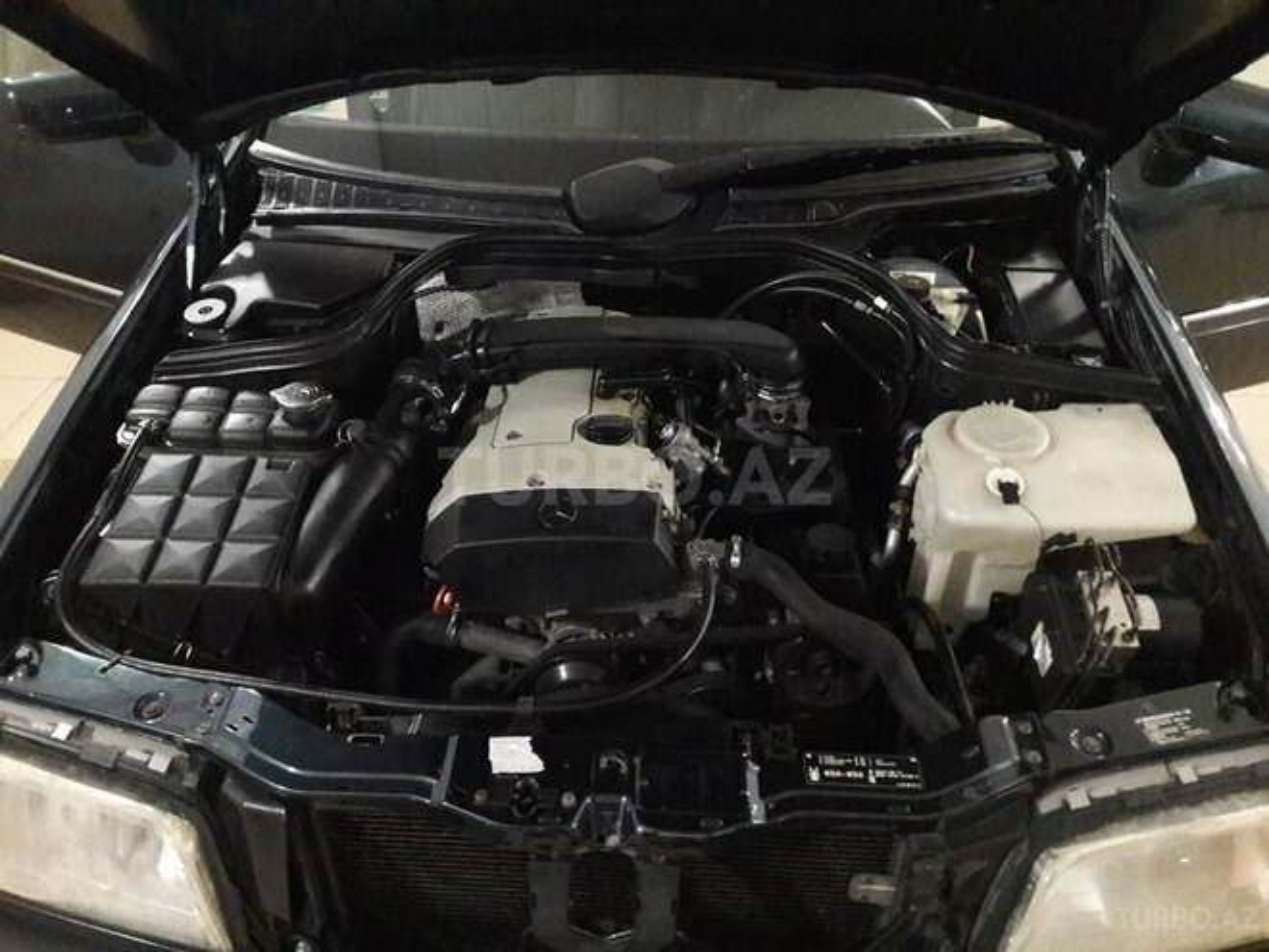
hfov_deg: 63.4
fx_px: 1026
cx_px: 634
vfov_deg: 49.7
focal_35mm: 28
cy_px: 476
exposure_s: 1/17
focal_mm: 3.7
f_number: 1.9
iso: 800
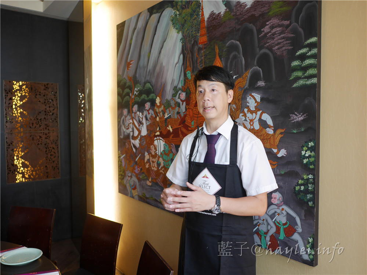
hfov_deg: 60.0
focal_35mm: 30
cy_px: 138
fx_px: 318
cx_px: 184
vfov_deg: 46.8
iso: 200
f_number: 1.7
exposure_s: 1/60
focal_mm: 15
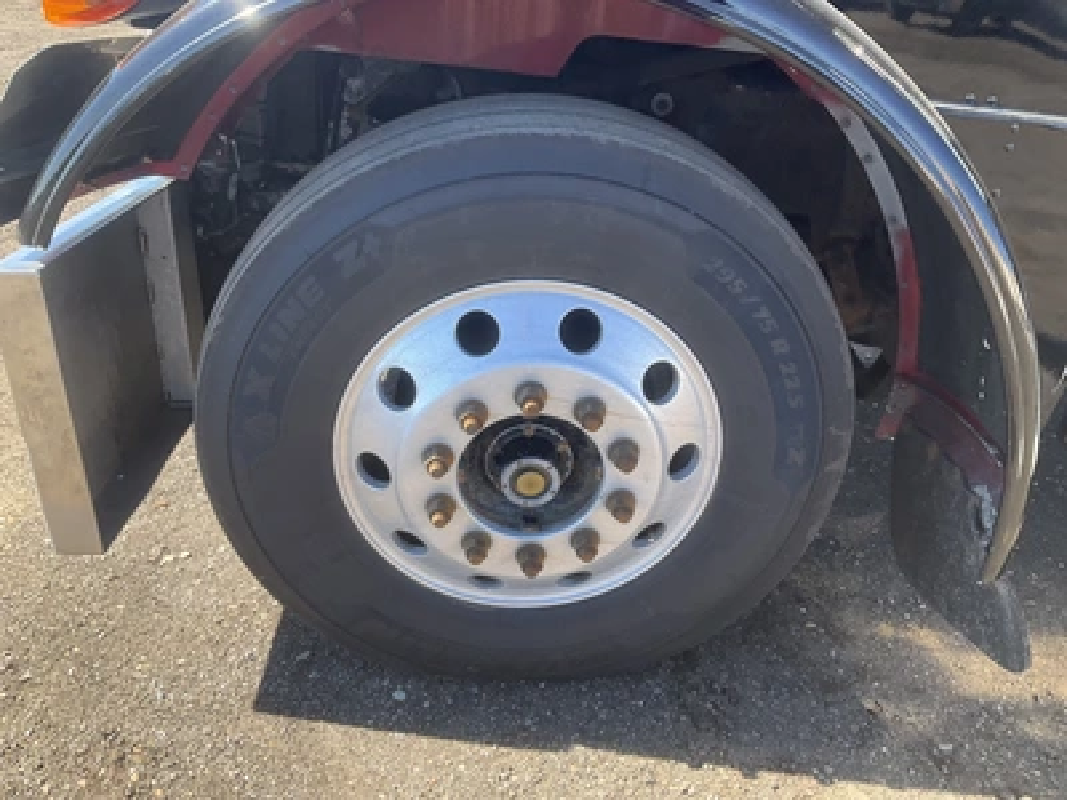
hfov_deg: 61.7
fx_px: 894
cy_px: 400
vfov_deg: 48.2
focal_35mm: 29
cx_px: 534
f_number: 1.8
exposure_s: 1/277
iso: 25
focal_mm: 3
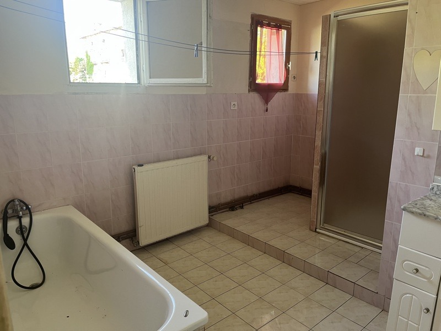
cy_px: 166
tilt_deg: -13.0
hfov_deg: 67.3
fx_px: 331
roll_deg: -0.4
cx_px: 220
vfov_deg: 53.1
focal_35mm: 26
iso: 125
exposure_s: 1/64
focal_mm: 5.1
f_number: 1.6
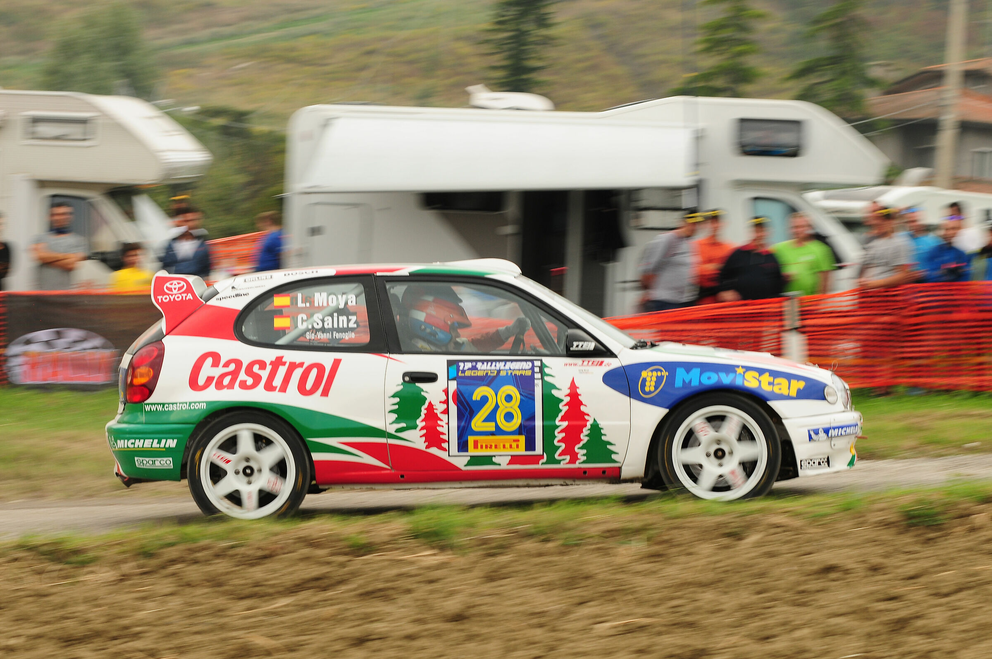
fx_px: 3303
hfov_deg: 17.1
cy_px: 330
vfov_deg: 11.4
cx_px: 496
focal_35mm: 120
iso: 200
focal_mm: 80
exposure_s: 1/200
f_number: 8
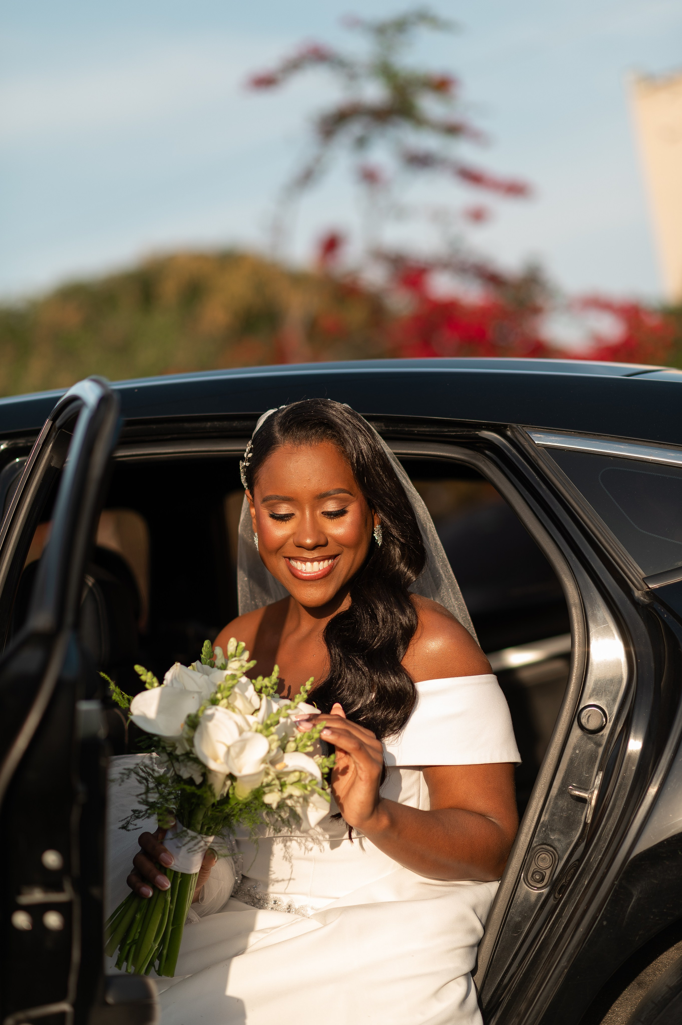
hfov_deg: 16.0
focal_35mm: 85
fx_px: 2419
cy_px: 512
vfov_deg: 23.9
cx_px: 341
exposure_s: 1/1250
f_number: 2.2
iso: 50
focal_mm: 85
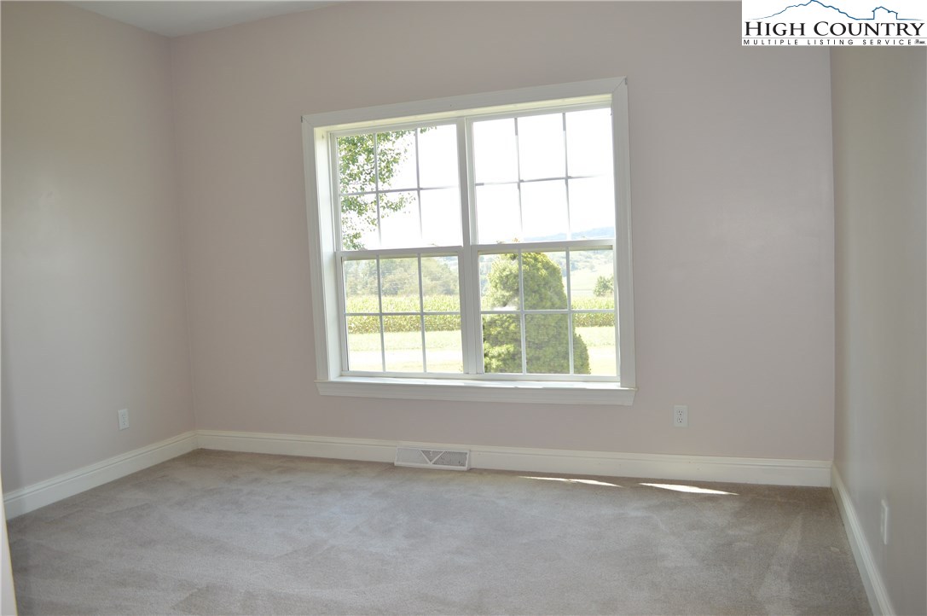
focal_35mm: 27
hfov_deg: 67.4
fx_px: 694
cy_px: 308
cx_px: 464
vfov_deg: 47.8
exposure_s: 1/125
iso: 250
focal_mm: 18
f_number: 4
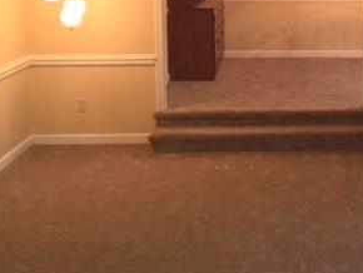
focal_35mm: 64
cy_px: 41
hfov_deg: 29.5
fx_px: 672
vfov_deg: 22.5
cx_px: 295
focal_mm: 4.15
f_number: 2.2
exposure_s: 1/30
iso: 40
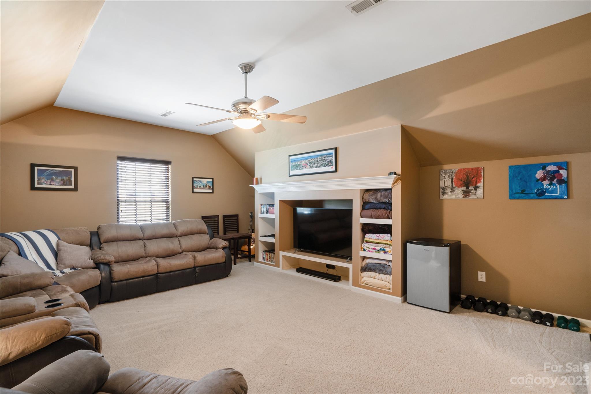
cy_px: 197
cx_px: 296
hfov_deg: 96.7
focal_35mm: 16
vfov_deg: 73.7
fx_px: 263
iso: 160
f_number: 11
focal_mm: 16
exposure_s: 1.6
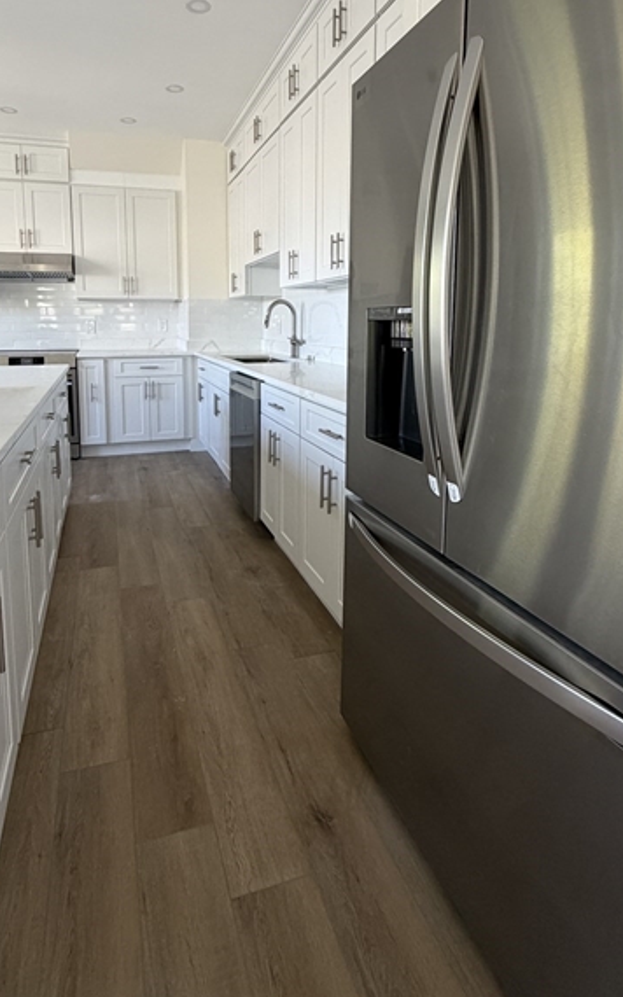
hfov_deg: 59.3
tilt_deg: -7.1
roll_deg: +0.5
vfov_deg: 83.9
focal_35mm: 20
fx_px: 544
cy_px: 392
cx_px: 257
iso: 250
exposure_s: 1/121
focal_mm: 2.22
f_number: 2.2
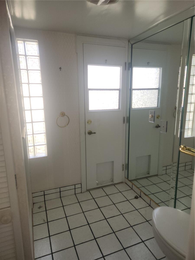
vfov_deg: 73.9
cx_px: 98
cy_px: 130
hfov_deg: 58.9
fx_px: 173
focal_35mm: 23
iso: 32
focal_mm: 5.4
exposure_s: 1/120
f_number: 1.8
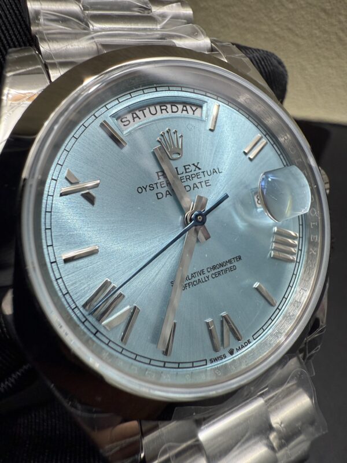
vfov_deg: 71.6
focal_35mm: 24
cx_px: 174
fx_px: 321
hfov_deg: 56.8
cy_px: 232
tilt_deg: -48.9
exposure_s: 1/100
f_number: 2.2
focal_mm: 2.22
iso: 125
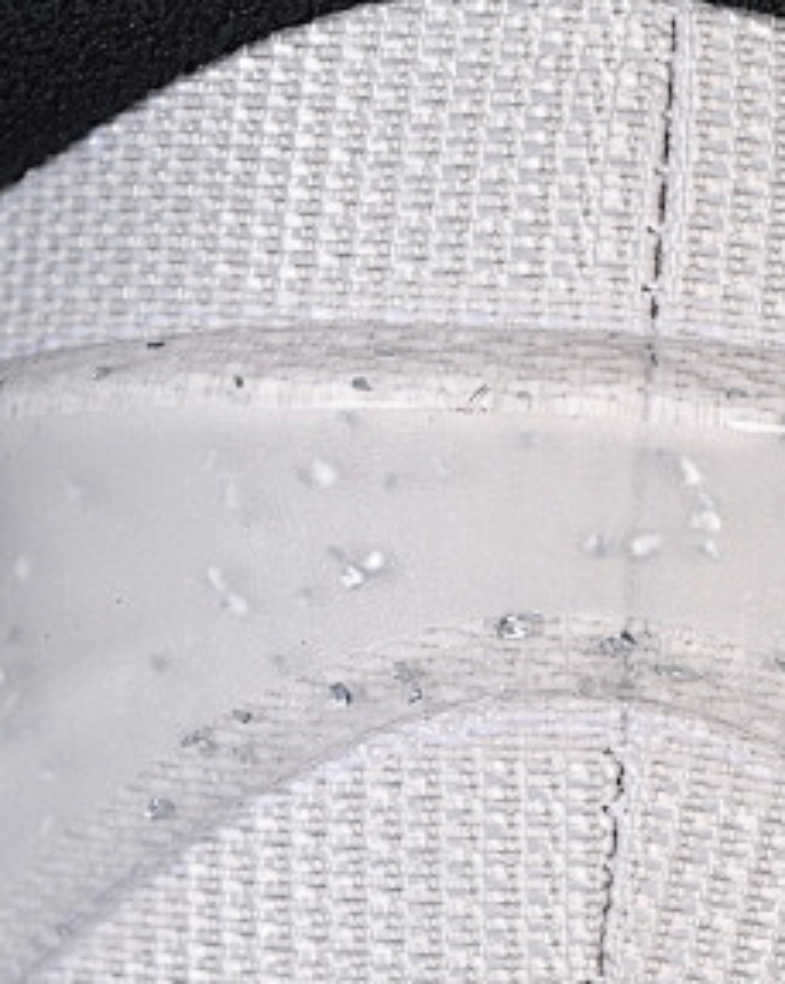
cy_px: 991
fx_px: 7708
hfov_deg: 5.8
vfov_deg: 7.3
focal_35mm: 265
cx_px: 586
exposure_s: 1/80
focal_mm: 50
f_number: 7.1
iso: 160
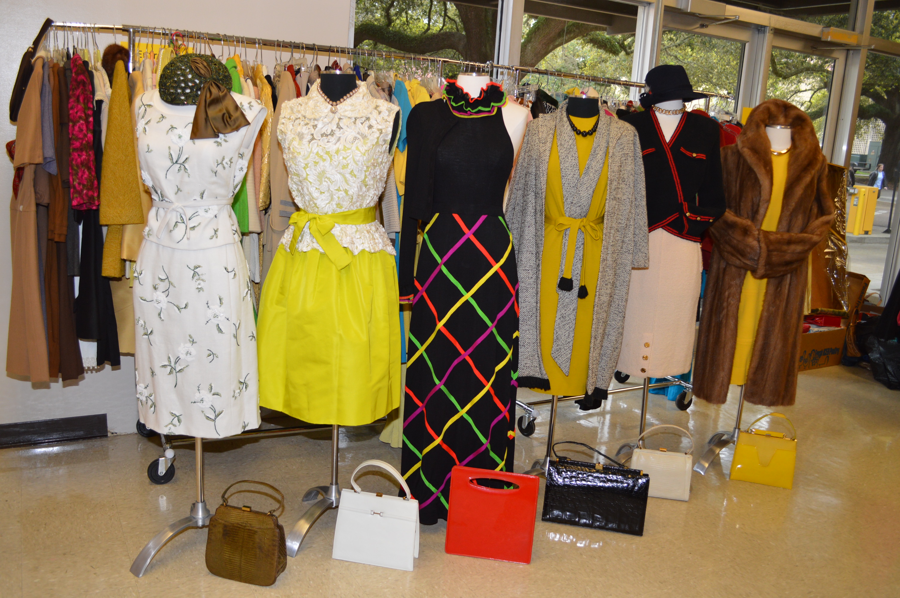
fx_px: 749
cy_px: 299
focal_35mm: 30
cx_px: 450
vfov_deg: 43.5
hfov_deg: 62.0
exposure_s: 1/60
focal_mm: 20
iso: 400
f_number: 4
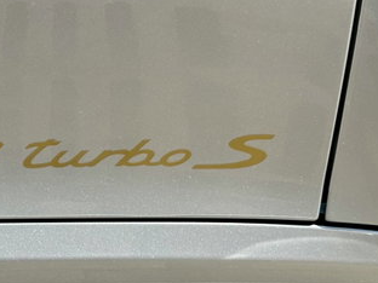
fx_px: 1289
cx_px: 7
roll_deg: -2.1
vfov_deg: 12.5
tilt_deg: -12.6
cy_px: 47
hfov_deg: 16.4
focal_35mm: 118
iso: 64
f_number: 1.78
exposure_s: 1/2203
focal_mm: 6.86
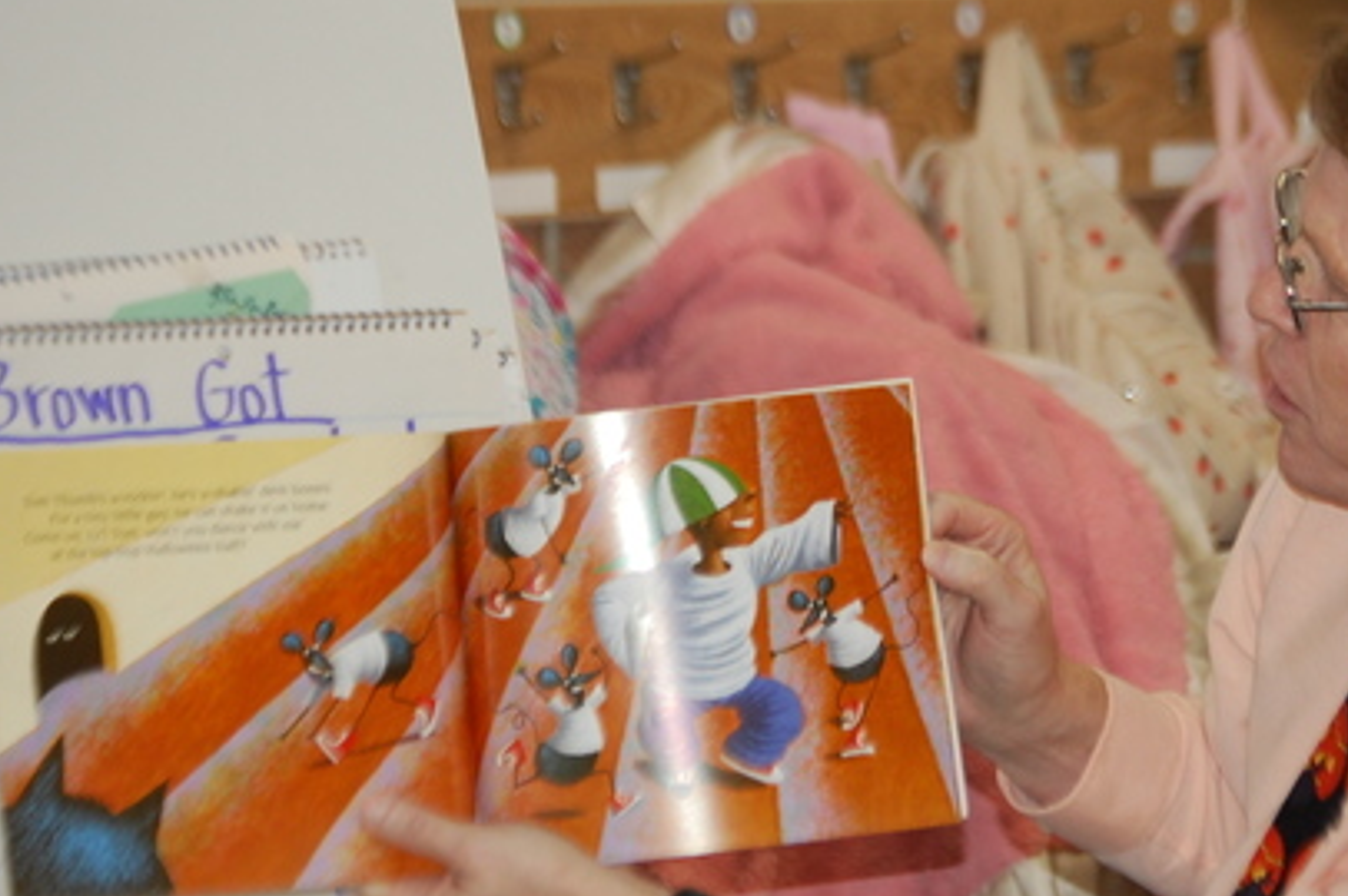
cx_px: 973
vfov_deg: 4.9
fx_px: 10513
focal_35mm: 281
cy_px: 405
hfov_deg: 7.3
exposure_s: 1/60
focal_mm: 95
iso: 400
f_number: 4.8
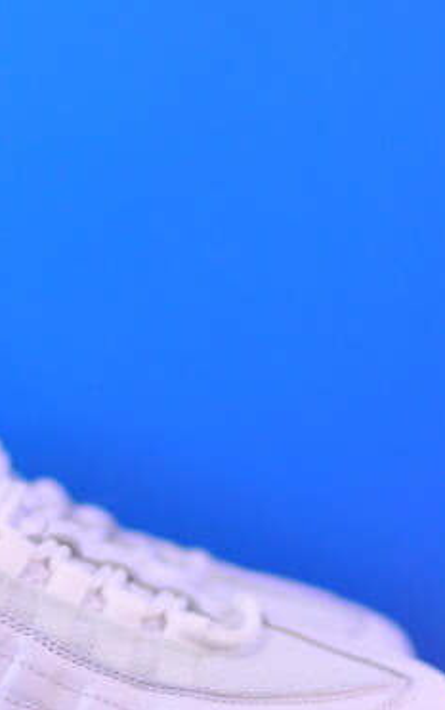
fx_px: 3177
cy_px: 444
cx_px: -19
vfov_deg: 12.7
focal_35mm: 164
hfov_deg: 8.0
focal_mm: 50
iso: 250
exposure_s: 1/320
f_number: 2.2
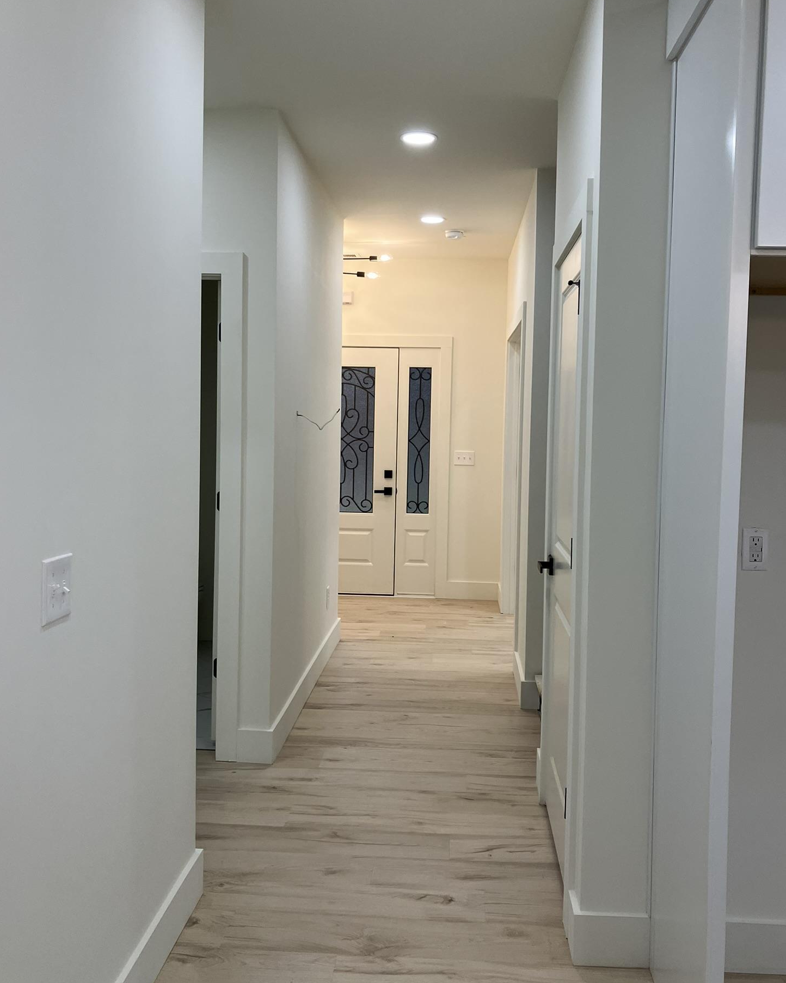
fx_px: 902
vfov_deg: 57.1
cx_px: 407
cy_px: 453
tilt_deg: -1.6
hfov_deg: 47.1
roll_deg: -1.2
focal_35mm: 31
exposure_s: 1/120
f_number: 1.8
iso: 64
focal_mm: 3.99
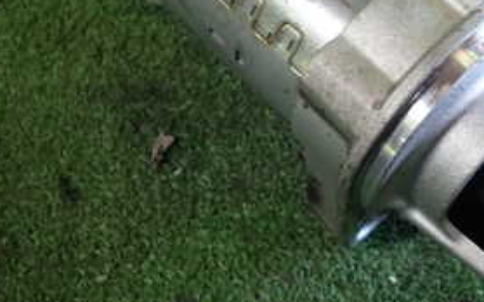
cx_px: 442
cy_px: 66
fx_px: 751
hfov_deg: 33.7
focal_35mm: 57
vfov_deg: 22.4
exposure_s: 1/40
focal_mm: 4.5
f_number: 2
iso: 200
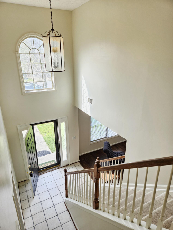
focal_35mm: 23
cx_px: 86
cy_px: 115
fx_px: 153
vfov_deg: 73.9
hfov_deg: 58.9
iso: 64
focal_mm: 5.4
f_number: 1.8
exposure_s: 1/120
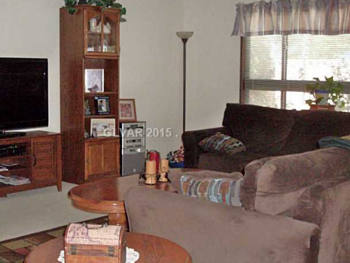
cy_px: 133
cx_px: 138
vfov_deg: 29.1
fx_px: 506
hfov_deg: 38.0
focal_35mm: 50
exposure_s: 1/45
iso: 200
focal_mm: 6.3
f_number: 2.8
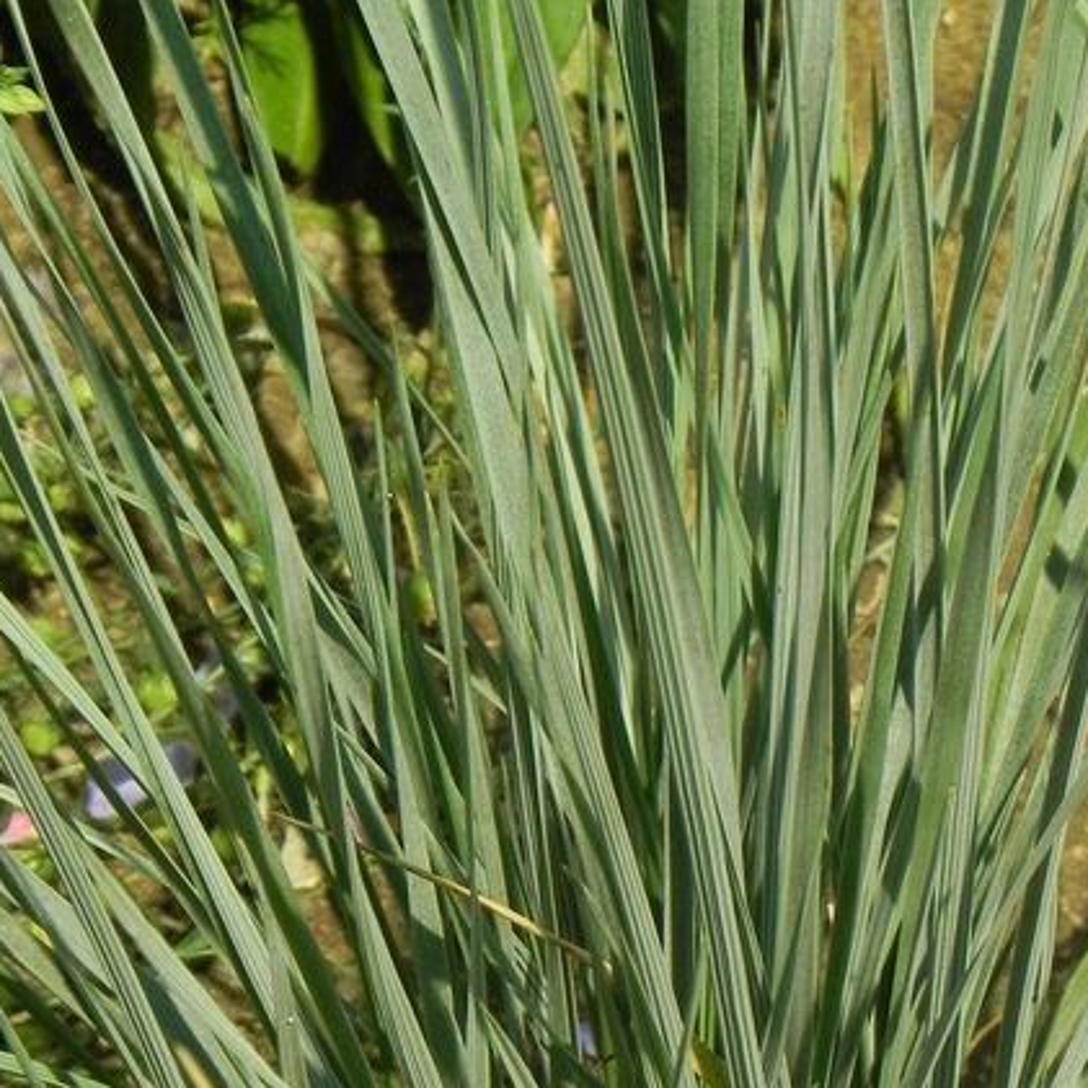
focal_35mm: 356
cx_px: 641
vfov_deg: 4.9
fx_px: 12659
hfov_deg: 4.9
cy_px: 969
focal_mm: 37.7
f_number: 8
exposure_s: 1/400
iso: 160
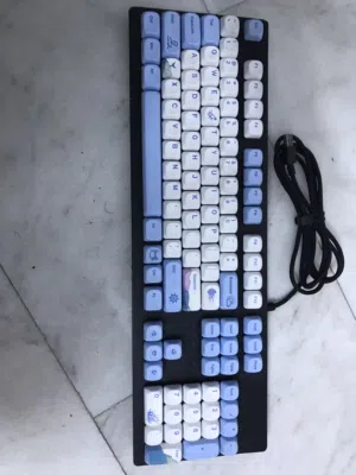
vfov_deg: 63.4
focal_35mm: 28
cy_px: 238
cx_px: 178
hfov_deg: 49.7
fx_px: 384
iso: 64
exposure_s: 1/16
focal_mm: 3.99
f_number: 1.8
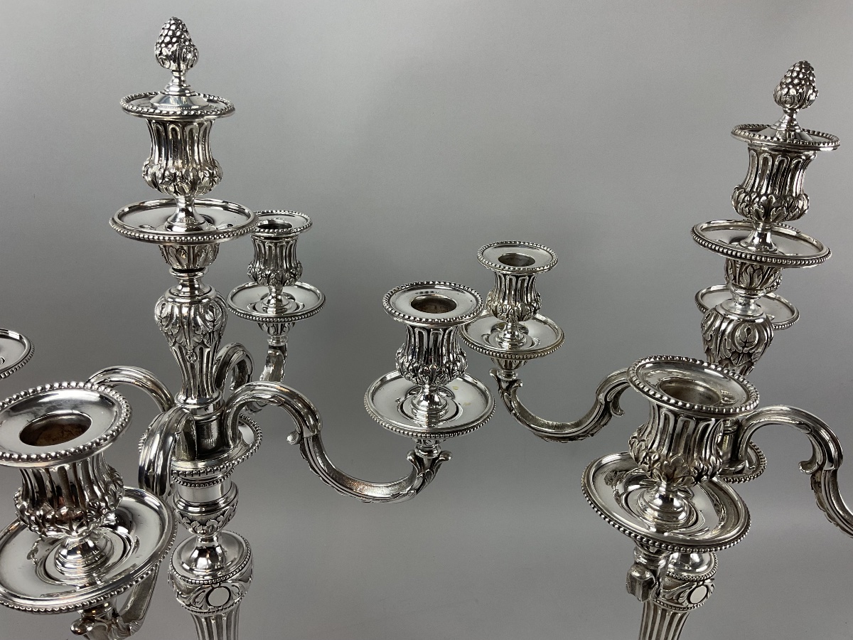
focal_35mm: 29
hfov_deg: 61.7
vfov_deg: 48.2
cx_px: 426
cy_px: 320
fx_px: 715
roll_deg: -3.5
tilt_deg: -23.9
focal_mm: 3
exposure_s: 1/100
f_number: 1.8
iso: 40
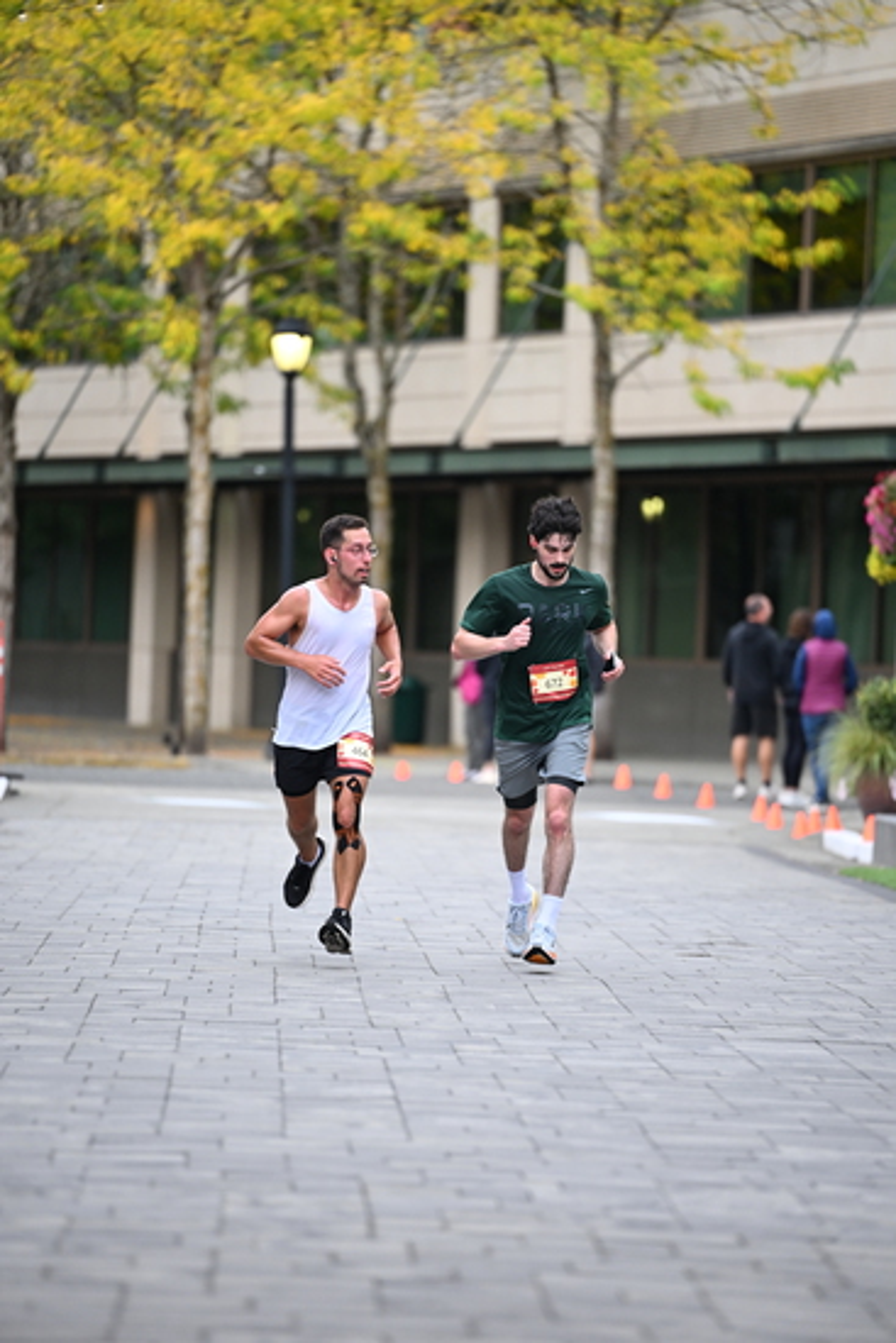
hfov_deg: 6.9
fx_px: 7461
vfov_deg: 10.3
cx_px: 448
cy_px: 672
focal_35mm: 200
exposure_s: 1/1600
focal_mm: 200
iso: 1000
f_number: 2.8
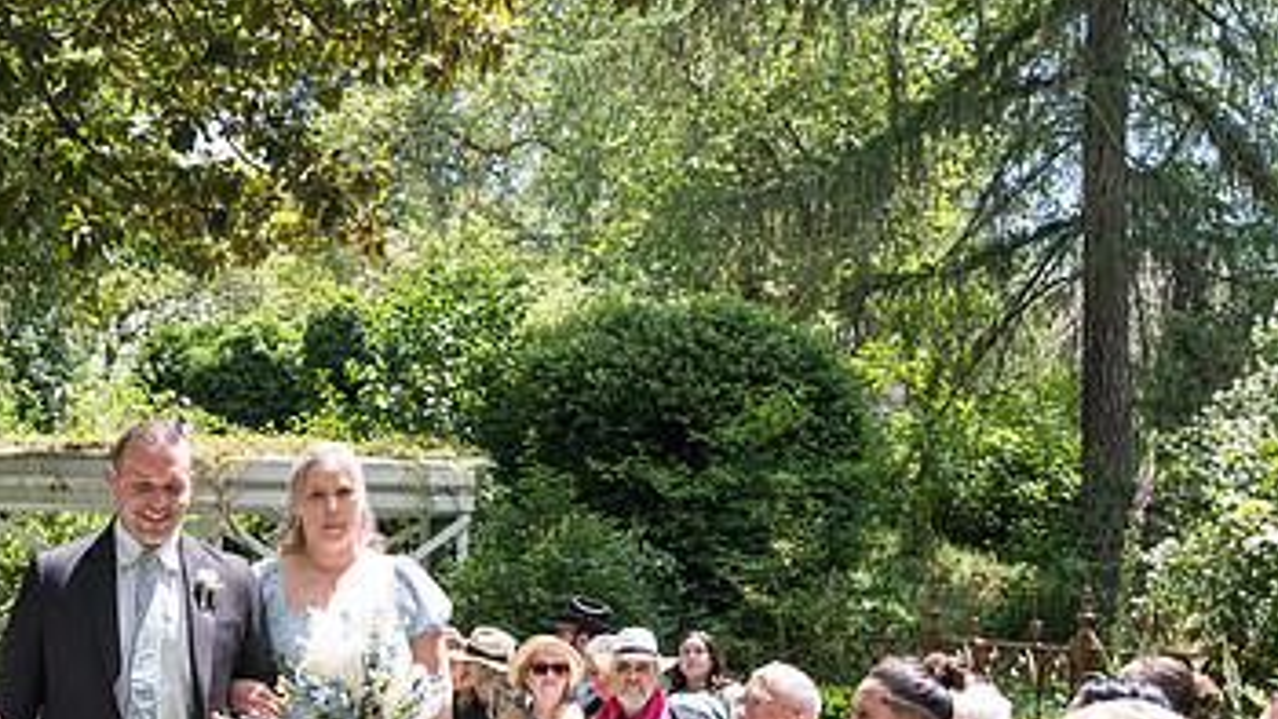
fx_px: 2000
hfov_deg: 34.5
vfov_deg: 20.2
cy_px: 564
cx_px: 285
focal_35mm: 59
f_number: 6.3
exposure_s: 1/320
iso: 400
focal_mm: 34
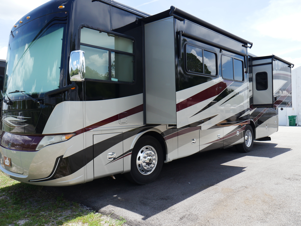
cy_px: 113
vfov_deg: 49.8
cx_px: 150
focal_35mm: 28
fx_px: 244
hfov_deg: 63.4
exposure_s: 1/320
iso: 200
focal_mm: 14
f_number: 6.3
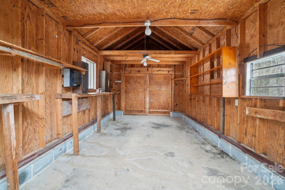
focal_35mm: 15
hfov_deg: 100.4
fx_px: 119
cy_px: 95
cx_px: 142
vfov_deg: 77.3
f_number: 8
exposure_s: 1/3.33
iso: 400
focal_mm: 10
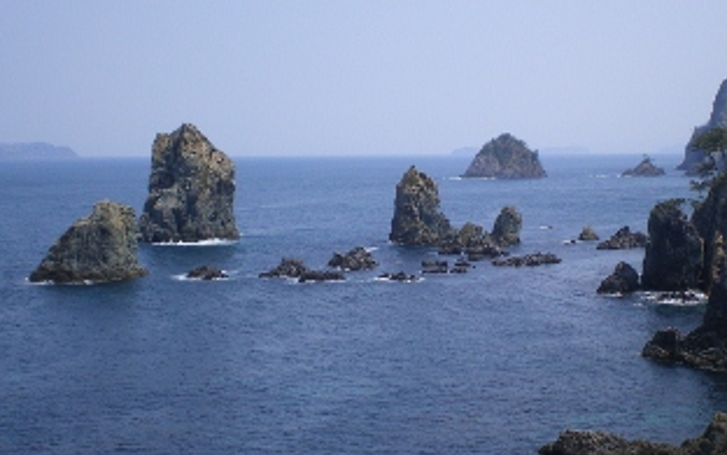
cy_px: 226
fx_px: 1347
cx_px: 461
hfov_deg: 30.1
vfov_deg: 19.1
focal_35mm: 68
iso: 64
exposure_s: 1/320
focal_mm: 8.4
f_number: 5.2
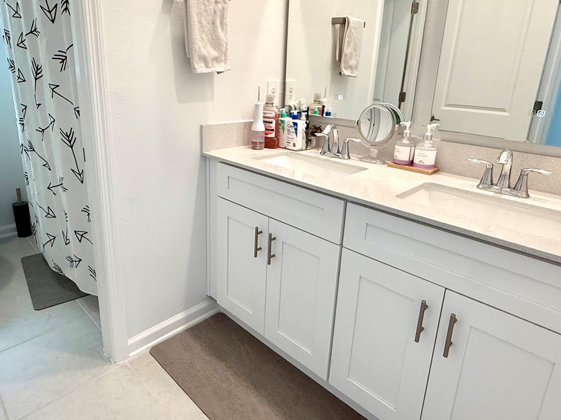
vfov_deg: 58.6
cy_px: 177
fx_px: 373
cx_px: 268
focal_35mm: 23
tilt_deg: -17.6
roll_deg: -3.1
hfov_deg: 73.9
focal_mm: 2.22
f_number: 2.2
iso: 160
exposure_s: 1/120
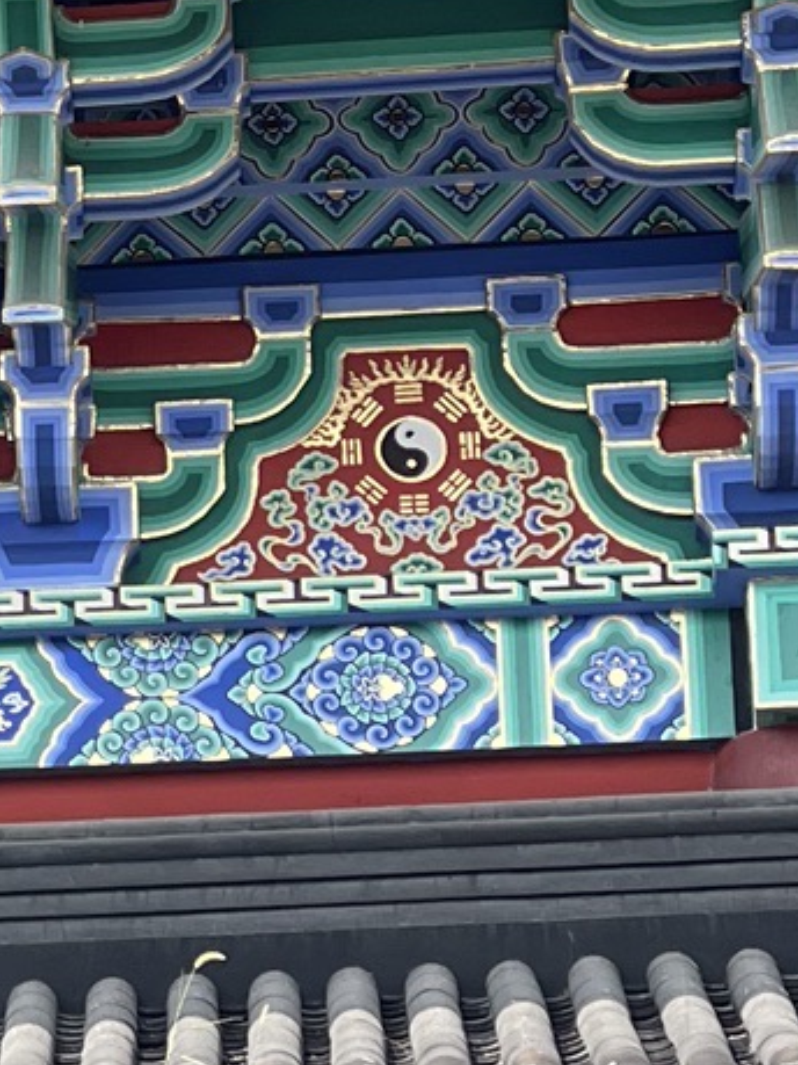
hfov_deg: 5.2
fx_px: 8580
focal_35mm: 279
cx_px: -675
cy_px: 993
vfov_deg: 7.1
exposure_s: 1/361
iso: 32
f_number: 2.2
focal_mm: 7.5
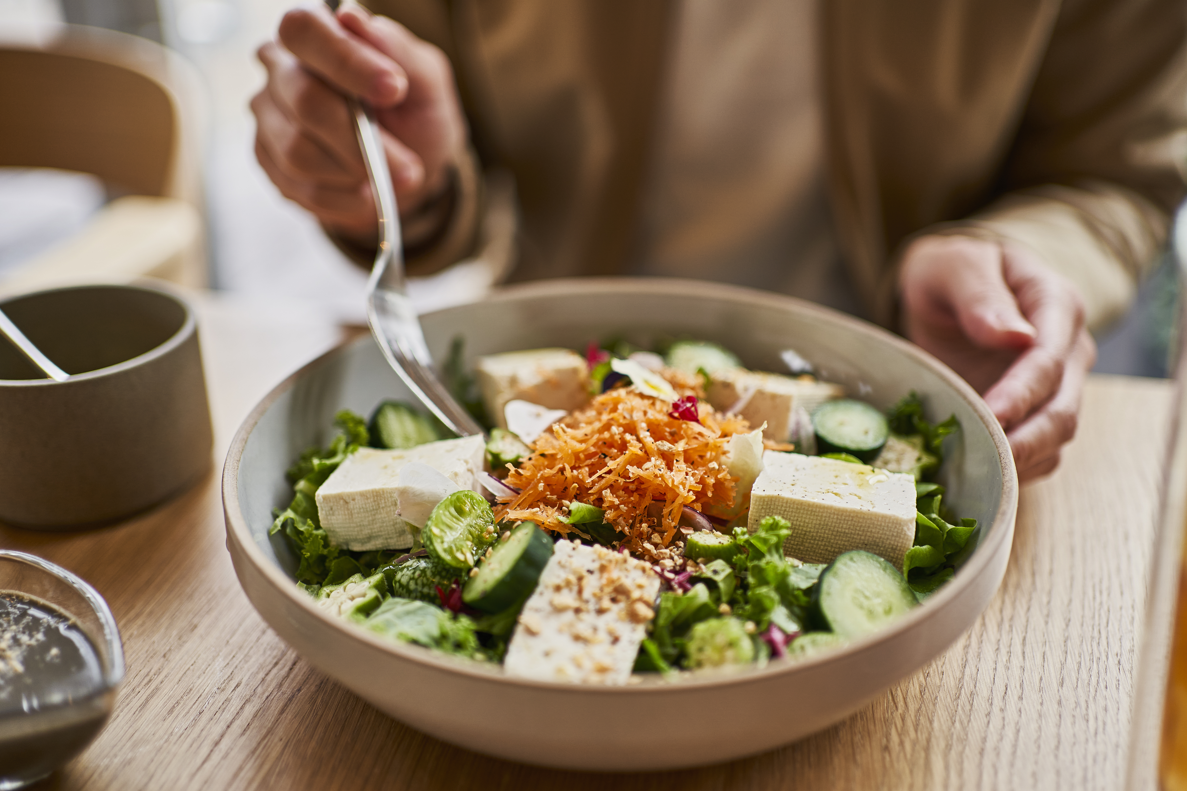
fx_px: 1187
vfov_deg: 36.9
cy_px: 406
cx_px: 608
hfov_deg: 53.1
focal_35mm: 36
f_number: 1.8
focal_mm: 35
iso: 200
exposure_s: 1/640
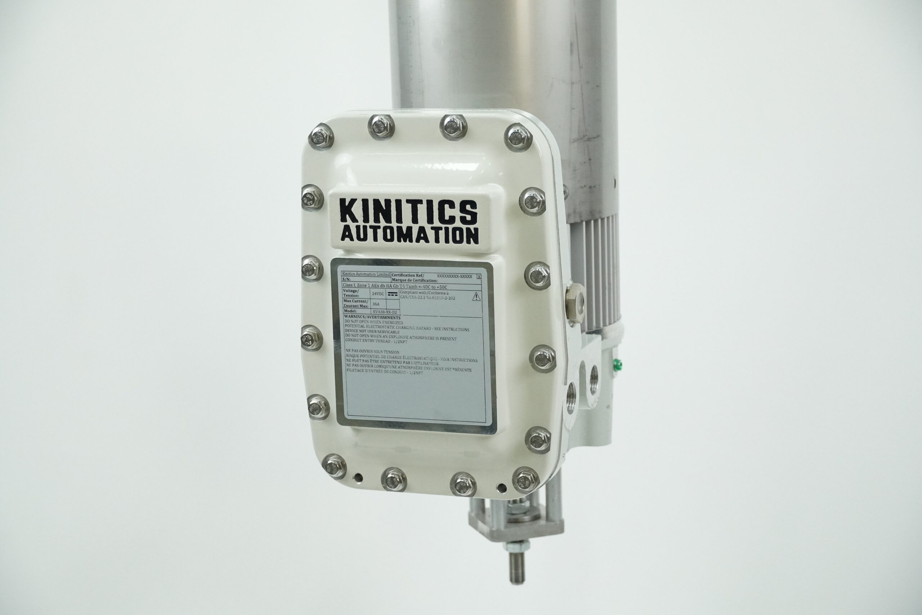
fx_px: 1767
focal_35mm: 69
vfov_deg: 19.7
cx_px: 461
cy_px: 308
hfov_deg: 29.2
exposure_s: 1/400
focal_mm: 46
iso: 3200
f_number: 5
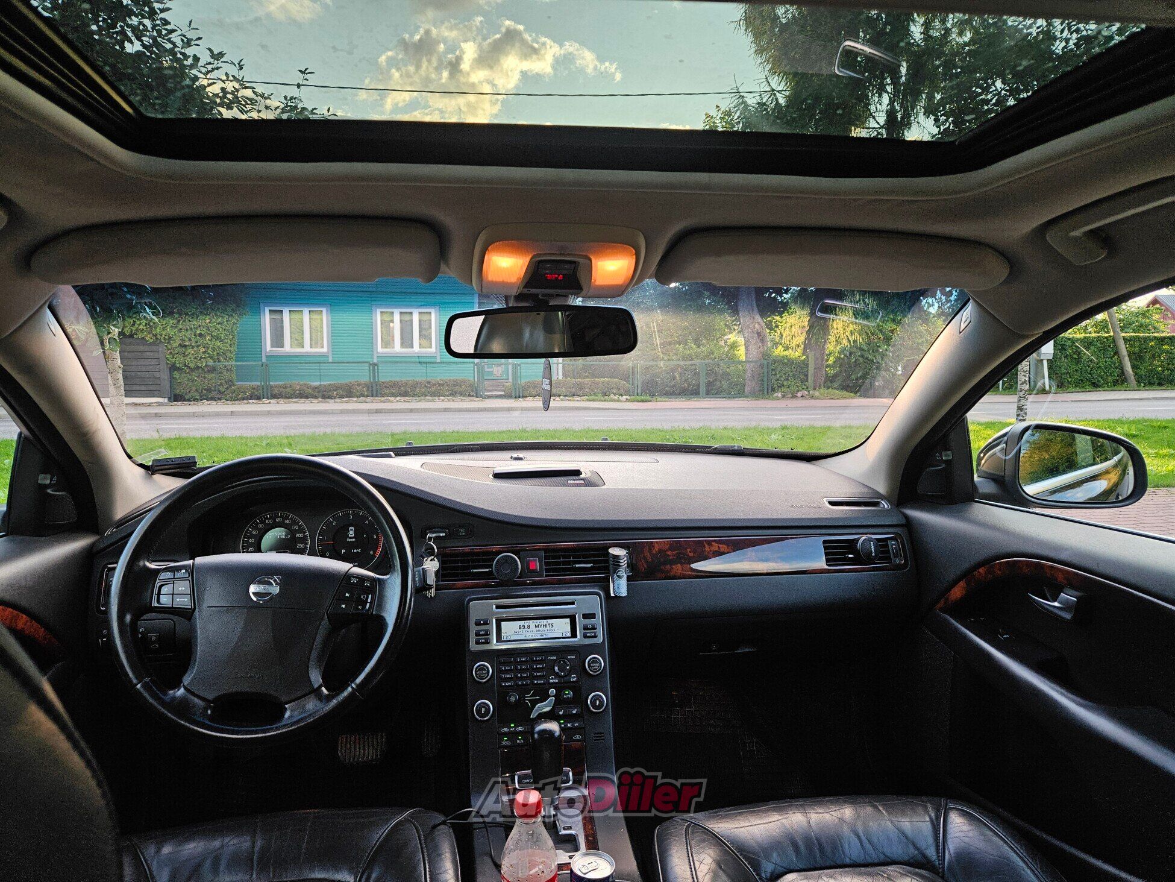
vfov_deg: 58.9
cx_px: 588
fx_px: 781
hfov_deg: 73.9
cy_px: 441
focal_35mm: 23
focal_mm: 5.4
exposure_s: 1/180
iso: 100
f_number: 1.8
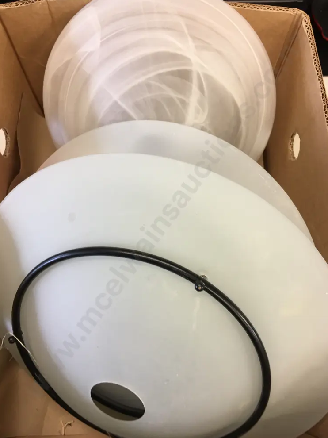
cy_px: 216
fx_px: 379
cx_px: 167
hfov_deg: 46.8
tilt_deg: -69.2
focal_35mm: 30
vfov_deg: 60.0
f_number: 2.2
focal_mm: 4.15
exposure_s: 1/17
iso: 40
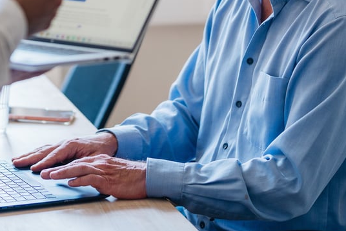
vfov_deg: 7.6
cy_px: -75
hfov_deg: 11.5
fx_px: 1721
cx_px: 172
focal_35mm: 179
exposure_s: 1/160
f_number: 1.2
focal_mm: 50
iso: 100
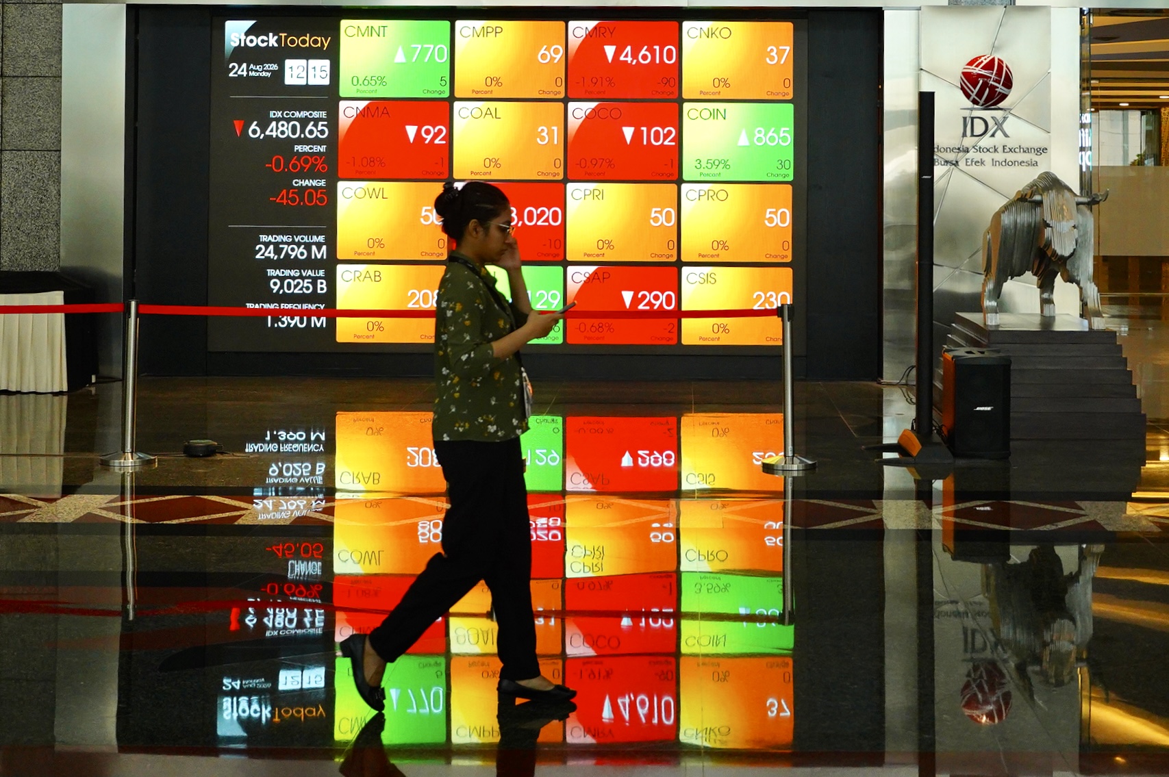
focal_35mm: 32
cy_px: 388
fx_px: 1038
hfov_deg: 58.8
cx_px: 584
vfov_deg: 41.0
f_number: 4
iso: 2000
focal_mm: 32
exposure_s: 1/320
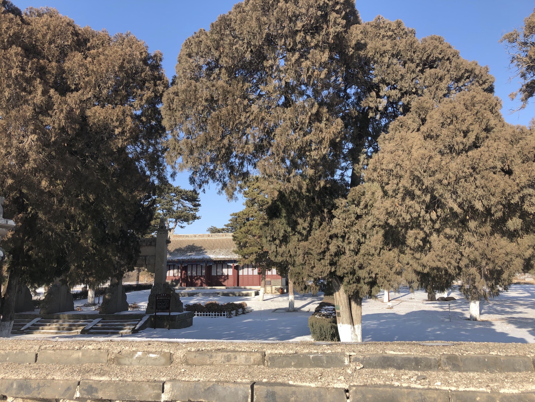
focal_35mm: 28
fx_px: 433
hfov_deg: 63.4
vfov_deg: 49.7
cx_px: 268
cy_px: 201
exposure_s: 1/923
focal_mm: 3.99
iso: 20
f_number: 1.8
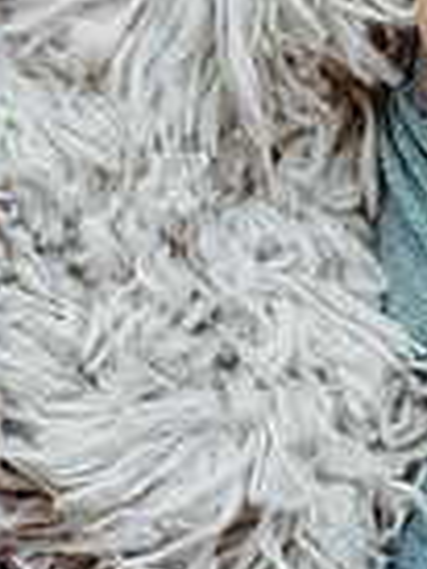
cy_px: -69
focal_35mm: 209
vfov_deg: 9.4
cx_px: 224
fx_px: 3432
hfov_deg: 7.1
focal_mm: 50
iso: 400
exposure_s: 1/200
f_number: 2
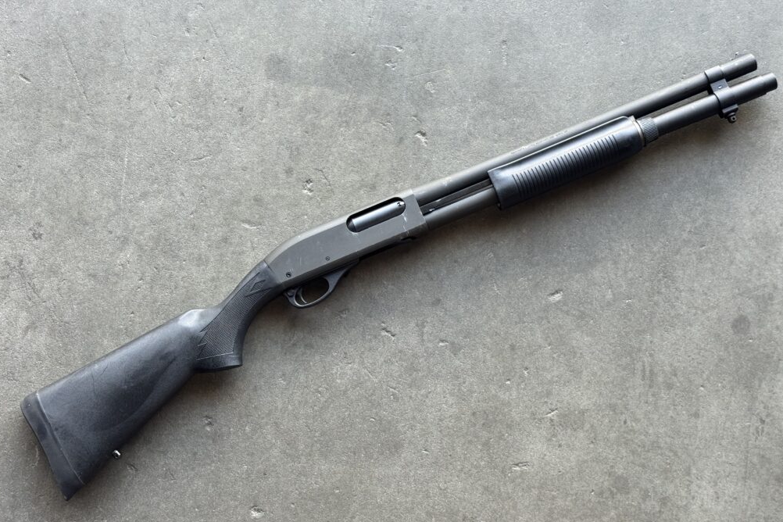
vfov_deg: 26.5
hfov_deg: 38.9
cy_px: 262
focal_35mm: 51
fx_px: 1109
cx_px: 395
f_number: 1.78
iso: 64
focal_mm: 6.76
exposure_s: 1/120
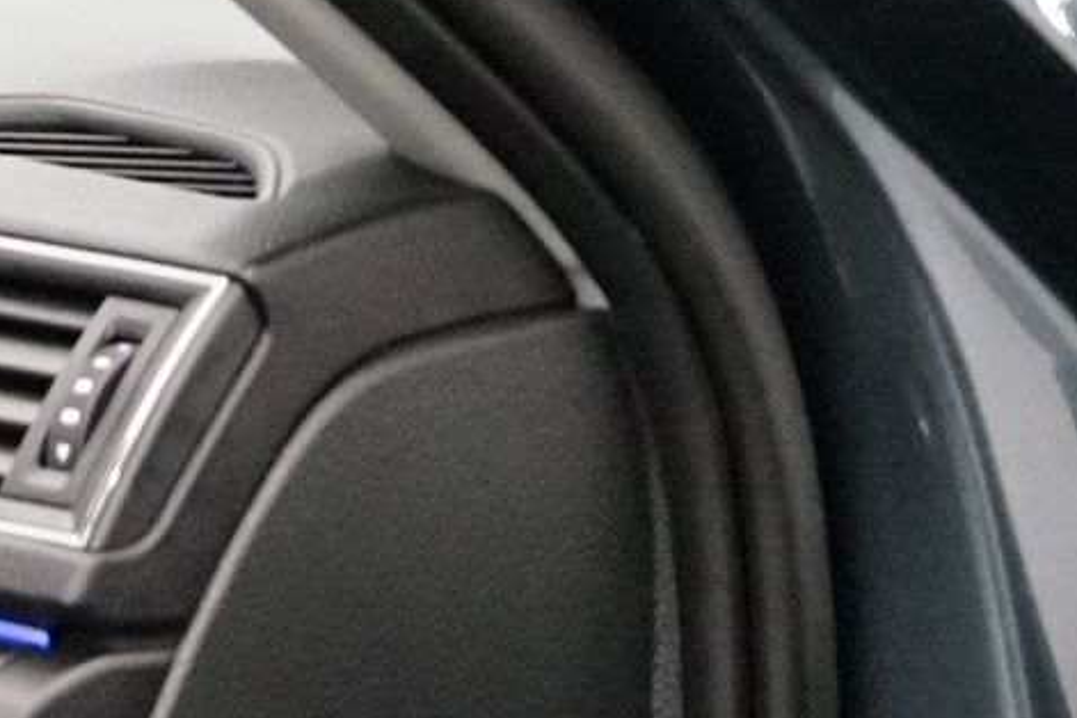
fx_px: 6192
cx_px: -1646
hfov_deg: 8.9
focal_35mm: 207
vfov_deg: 6.5
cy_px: 1179
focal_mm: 39
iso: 6400
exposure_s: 1/125
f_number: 4
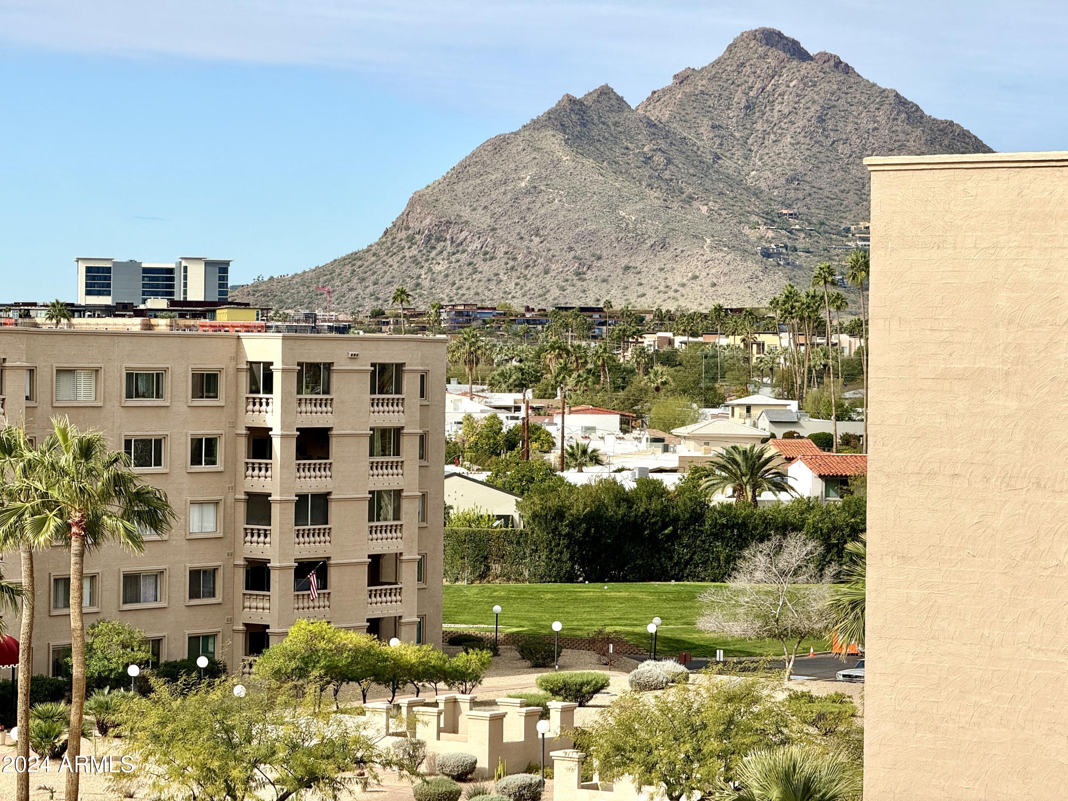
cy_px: 400
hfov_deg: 16.4
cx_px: 534
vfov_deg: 12.3
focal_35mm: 120
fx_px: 3702
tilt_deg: -1.2
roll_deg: -0.9
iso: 50
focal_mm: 15.66
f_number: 2.8
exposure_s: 1/1969
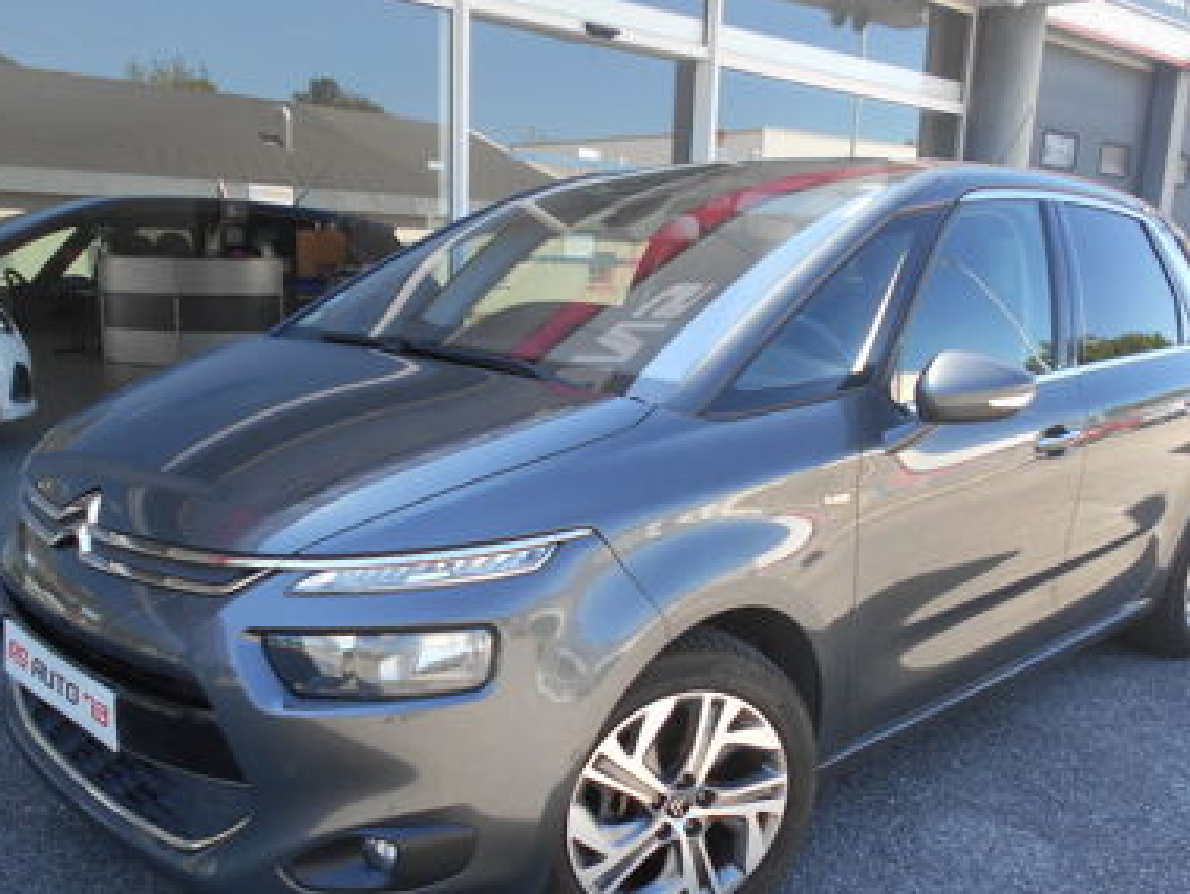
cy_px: 563
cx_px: 586
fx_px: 1135
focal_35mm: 33
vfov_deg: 42.6
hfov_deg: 55.3
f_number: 3.2
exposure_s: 1/125
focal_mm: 4.6
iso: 80
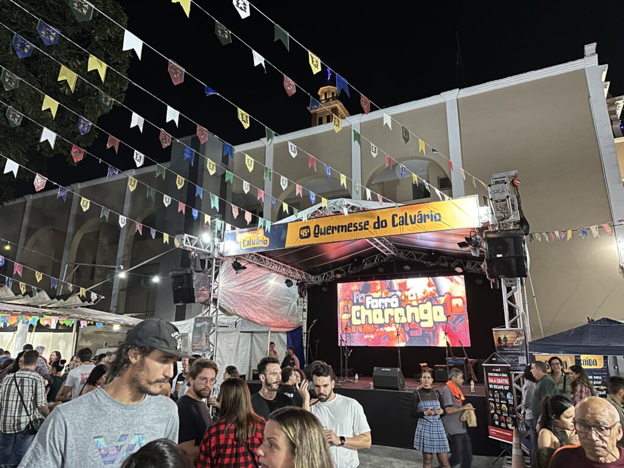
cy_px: 234
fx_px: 433
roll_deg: -0.4
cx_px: 312
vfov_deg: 56.8
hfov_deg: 71.6
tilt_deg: +12.4
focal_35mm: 24
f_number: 1.78
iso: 800
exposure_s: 1/60
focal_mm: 6.86
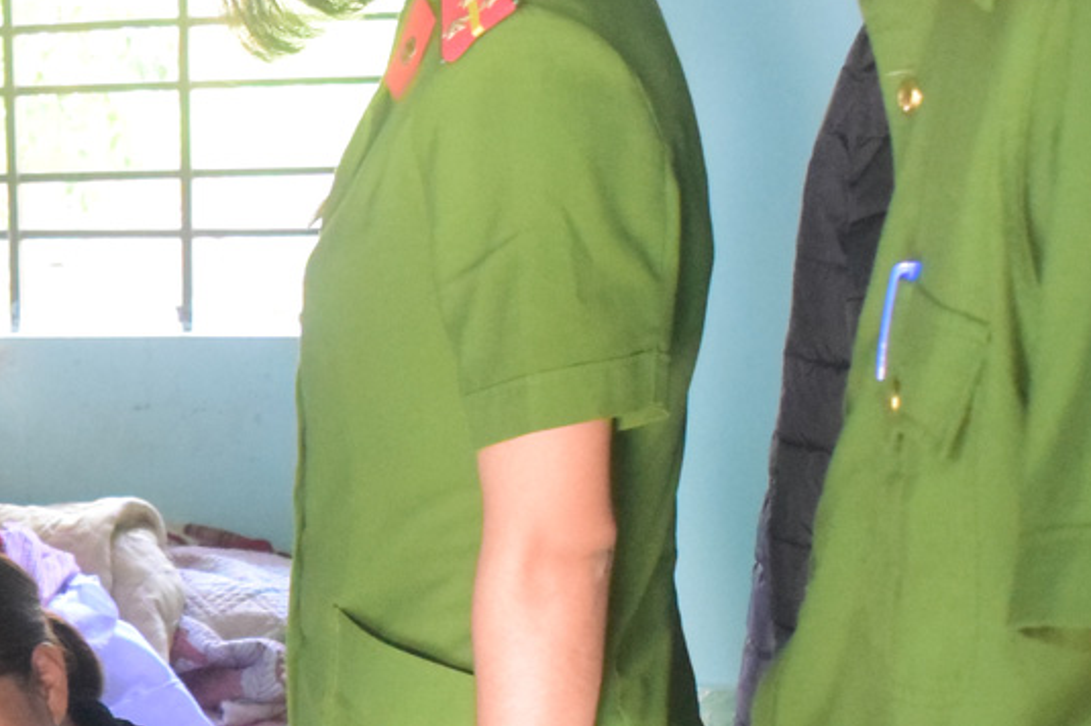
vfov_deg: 13.3
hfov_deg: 18.3
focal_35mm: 101
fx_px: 3059
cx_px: -461
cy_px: 778
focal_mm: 18
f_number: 4.5
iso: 3200
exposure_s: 1/100
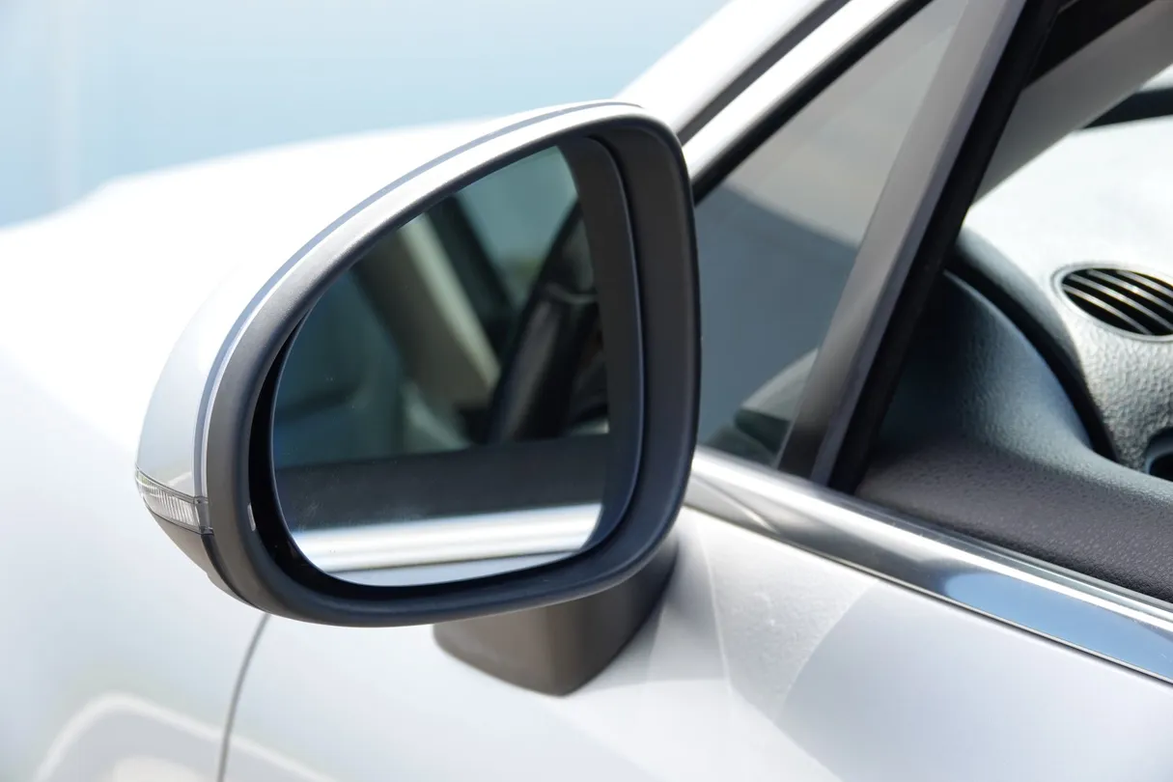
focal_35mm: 95
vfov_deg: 14.4
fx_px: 3095
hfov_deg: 21.5
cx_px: 586
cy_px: 391
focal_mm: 34.68
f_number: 3.5
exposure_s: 1/250
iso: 100
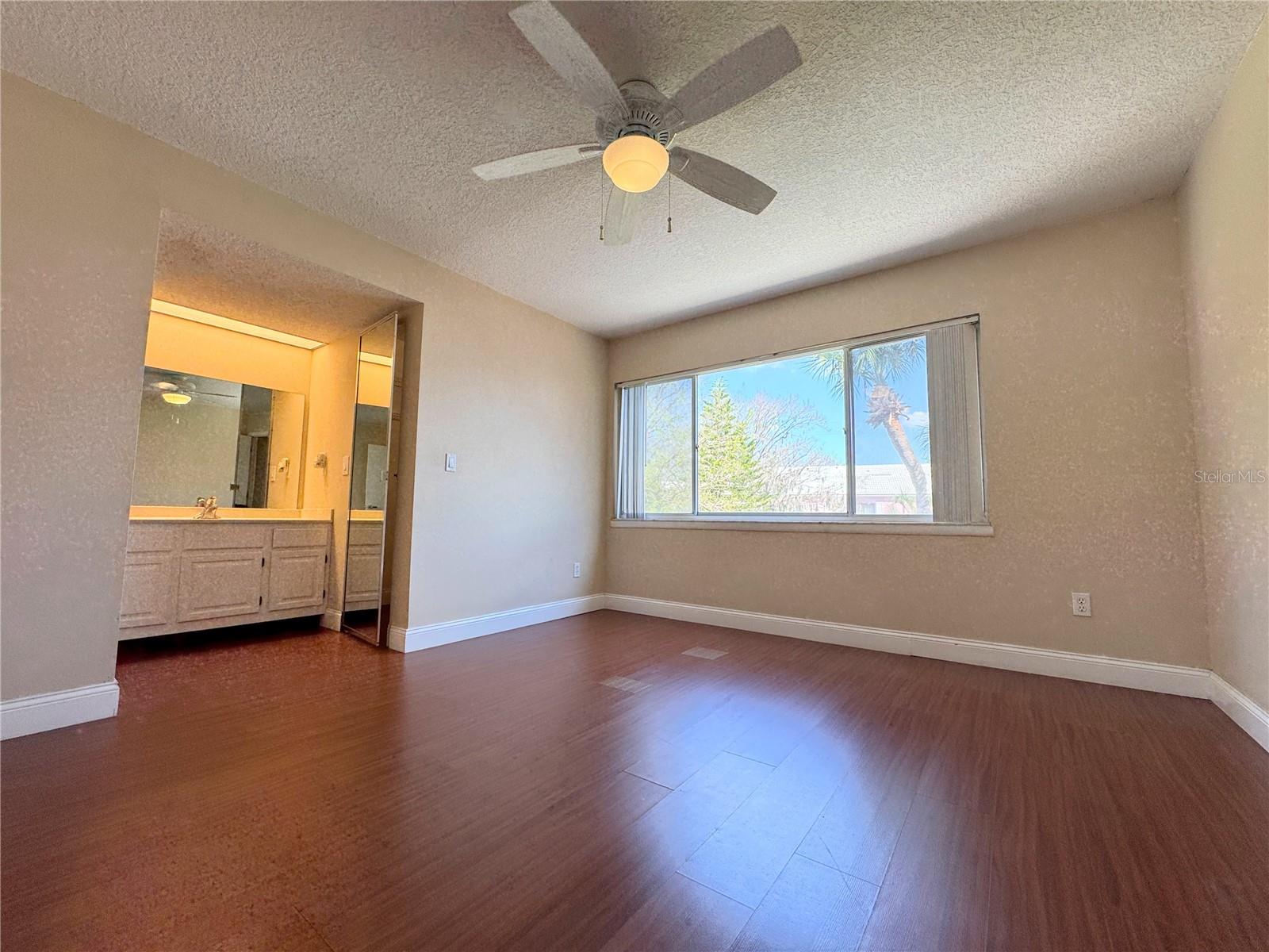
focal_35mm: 14
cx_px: 634
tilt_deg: +4.7
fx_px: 513
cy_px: 476
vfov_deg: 85.7
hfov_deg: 102.1
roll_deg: -1.0
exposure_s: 1/162
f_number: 2.2
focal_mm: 2.22
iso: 40
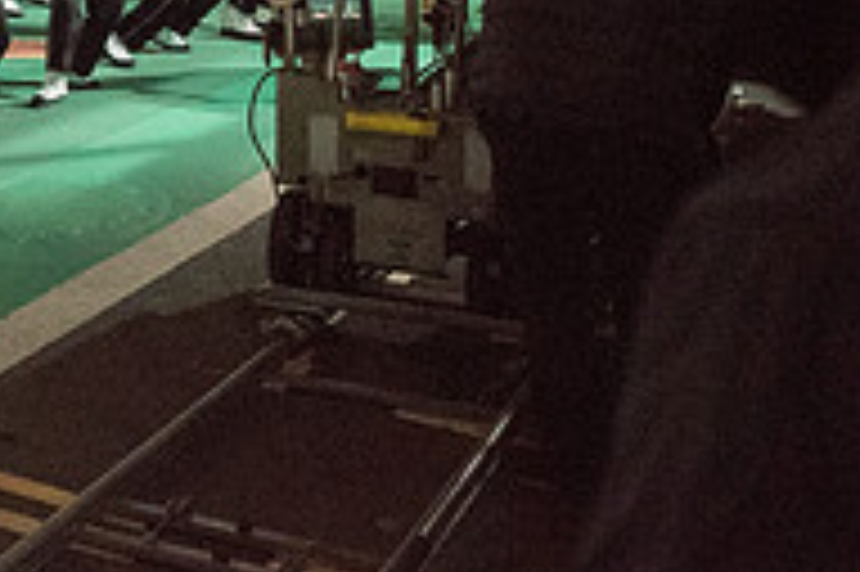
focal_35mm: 73
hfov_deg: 24.8
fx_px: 1742
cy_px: -182
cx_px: -194
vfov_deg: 17.4
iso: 8000
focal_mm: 24
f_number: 2.8
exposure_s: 1/3200
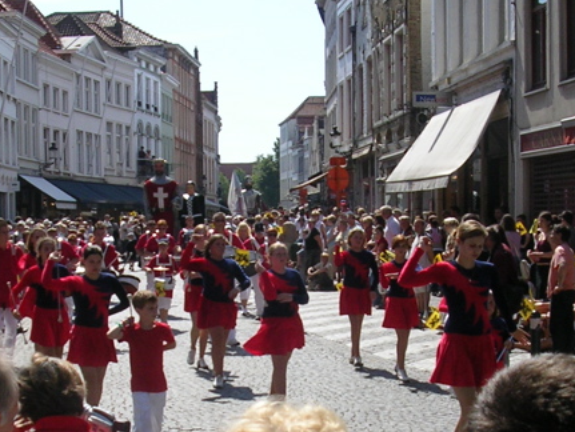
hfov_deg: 26.3
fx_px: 1230
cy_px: 383
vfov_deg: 19.6
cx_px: 292
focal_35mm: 74
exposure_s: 1/317
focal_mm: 5.8
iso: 50
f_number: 5.6
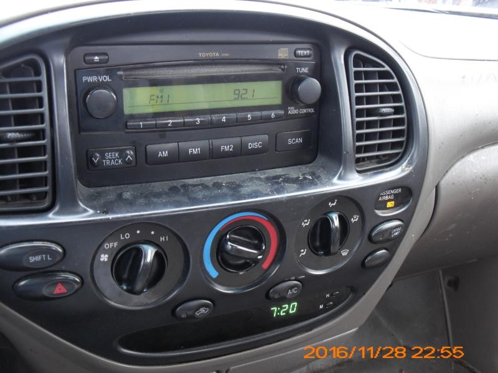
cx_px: 249
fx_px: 518
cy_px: 186
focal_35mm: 36
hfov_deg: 51.4
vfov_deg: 39.7
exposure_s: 1/13
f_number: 3.1
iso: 200
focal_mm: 6.3
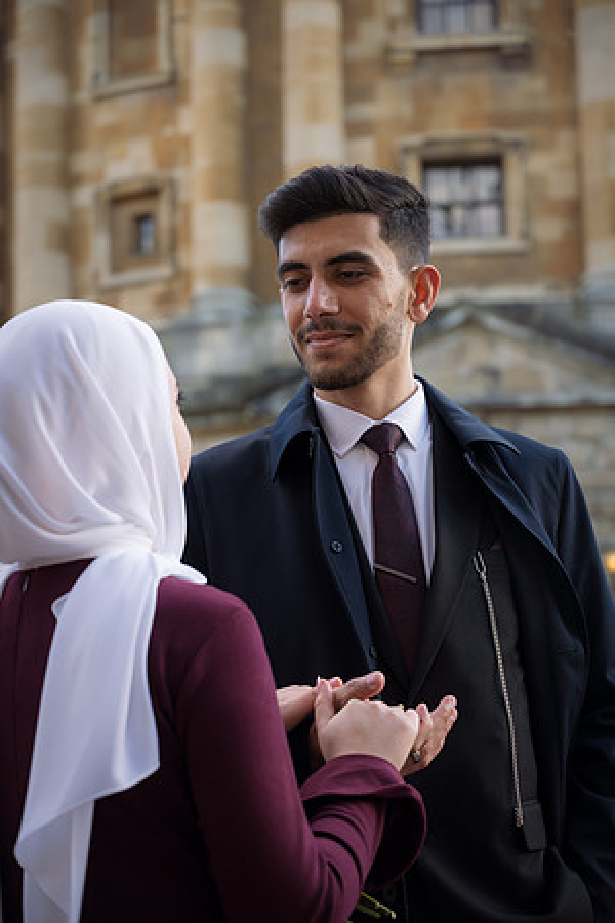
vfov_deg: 28.8
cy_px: 462
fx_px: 1794
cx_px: 308
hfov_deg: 19.5
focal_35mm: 70
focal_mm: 70
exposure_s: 1/160
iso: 100
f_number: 4
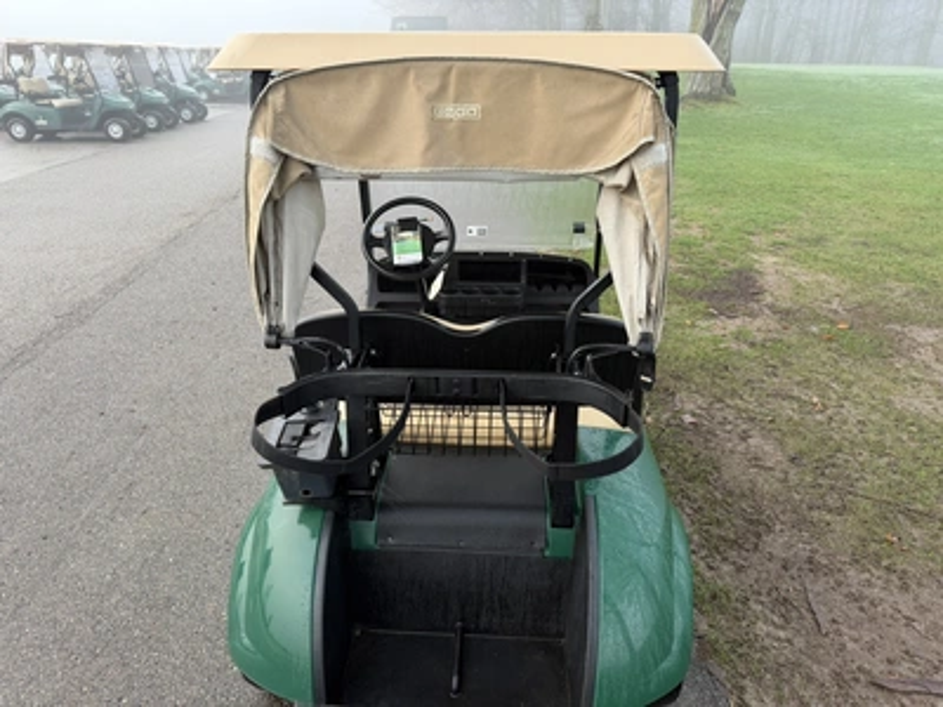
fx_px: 654
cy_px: 354
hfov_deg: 71.6
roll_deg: -0.1
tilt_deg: -24.1
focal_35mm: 24
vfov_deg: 56.8
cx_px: 472
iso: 125
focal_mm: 6.76
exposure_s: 1/121
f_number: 1.78
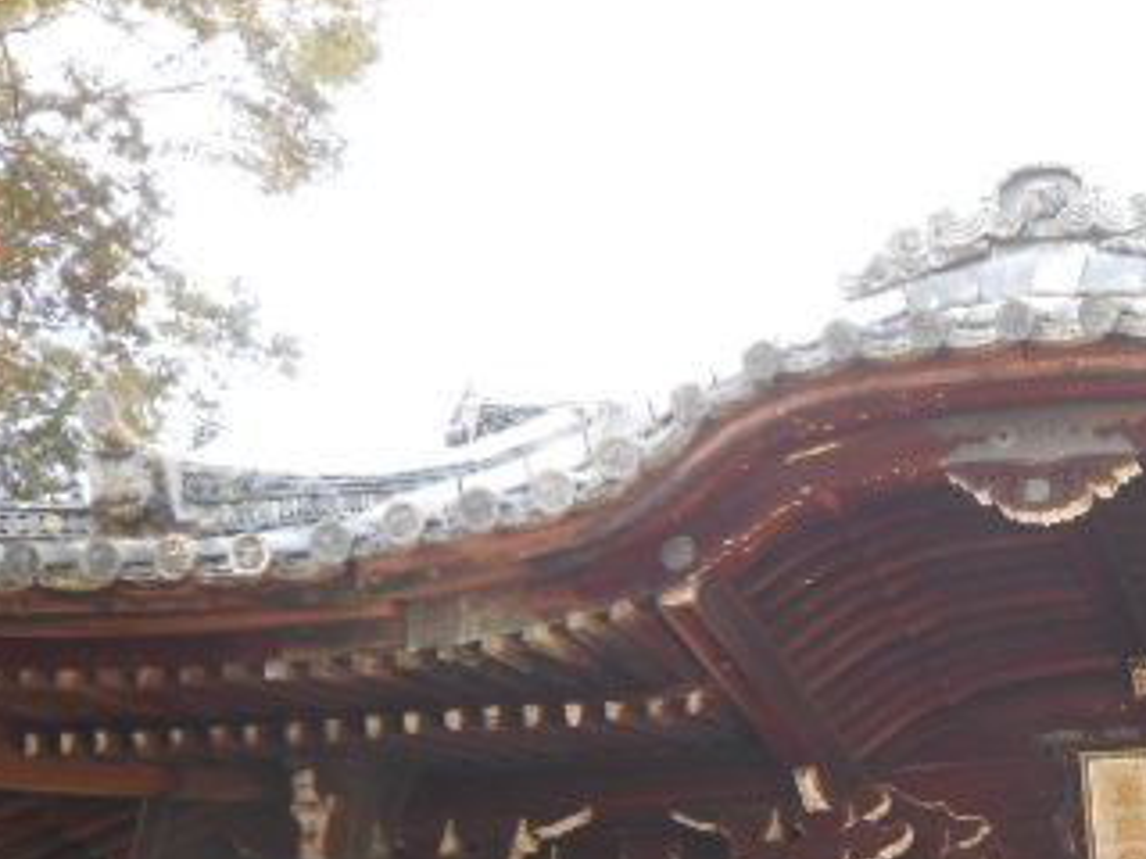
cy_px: 762
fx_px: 2516
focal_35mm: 76
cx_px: 1064
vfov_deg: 19.1
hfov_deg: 24.8
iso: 125
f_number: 4.2
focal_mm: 6.8
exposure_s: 1/30
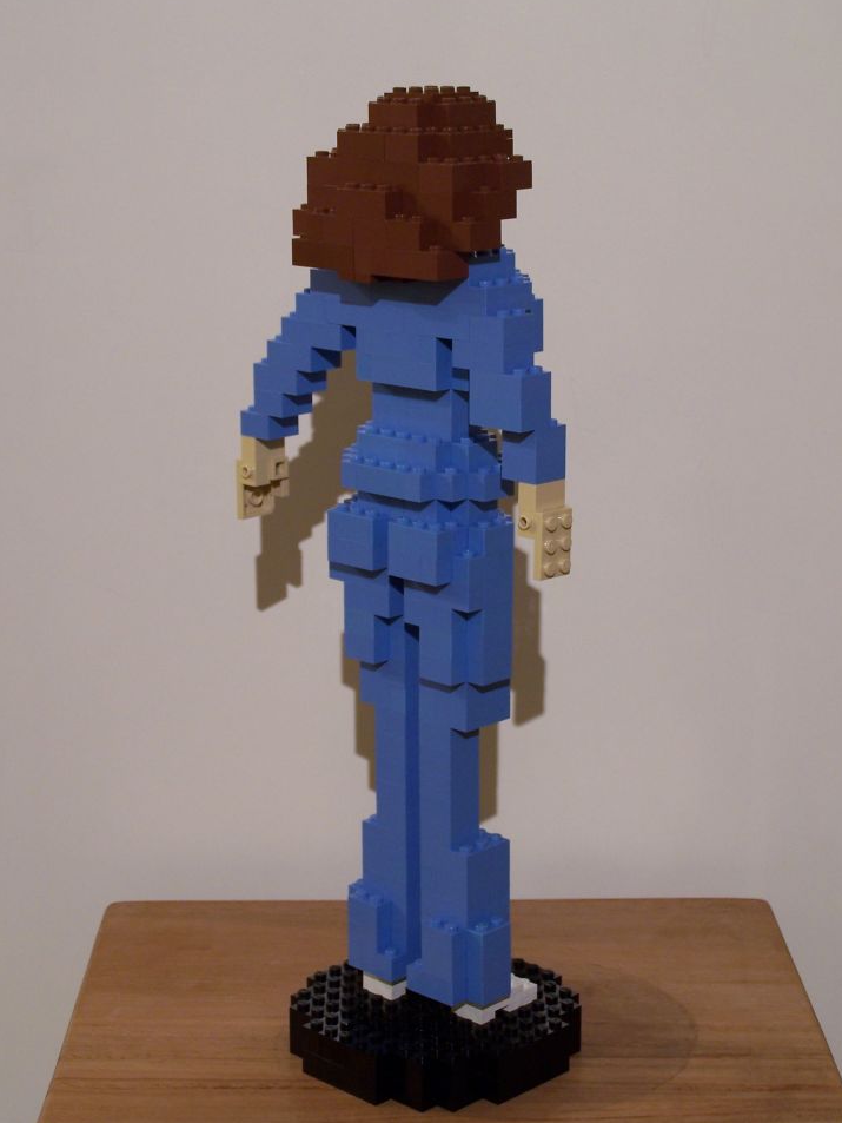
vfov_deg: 27.0
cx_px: 431
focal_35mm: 72
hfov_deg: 20.4
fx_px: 2335
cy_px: 531
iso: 80
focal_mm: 11.1
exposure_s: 1/3
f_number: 3.2
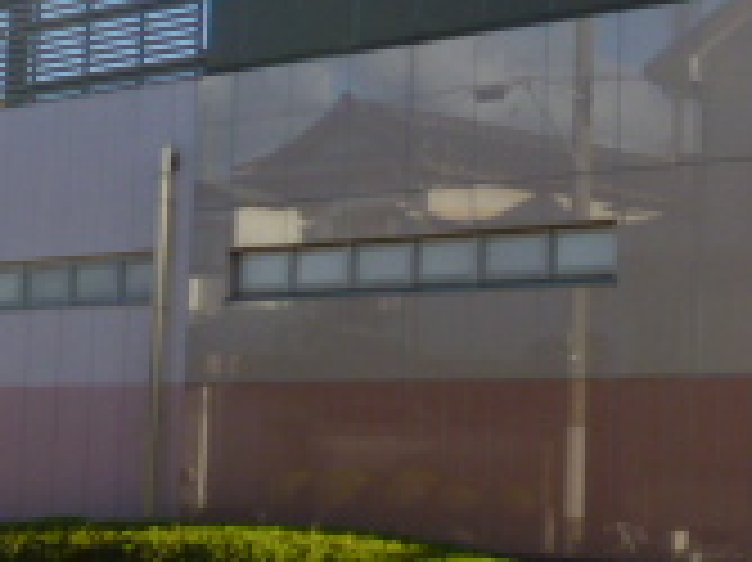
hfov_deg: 20.0
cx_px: 901
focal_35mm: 92
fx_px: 1997
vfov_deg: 16.0
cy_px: 189
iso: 80
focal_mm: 4.3
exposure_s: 1/250
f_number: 4
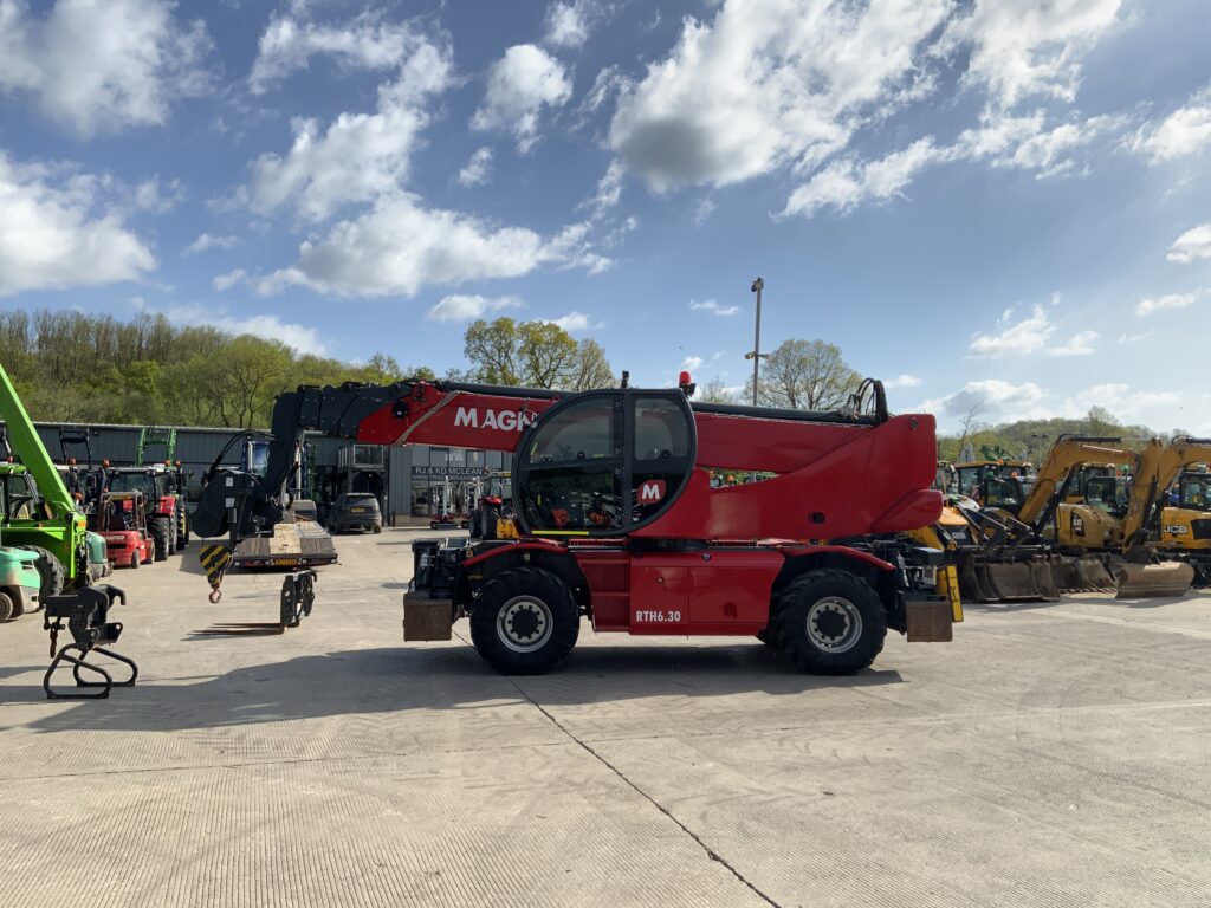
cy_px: 454
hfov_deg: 61.7
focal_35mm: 29
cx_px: 606
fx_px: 1015
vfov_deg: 48.2
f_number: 1.8
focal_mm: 3
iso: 16
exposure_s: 1/1195
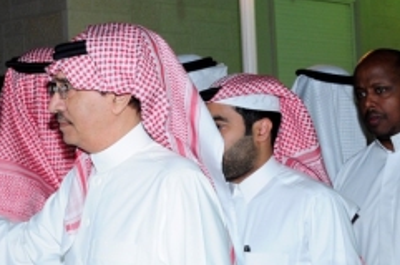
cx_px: 20
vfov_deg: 14.2
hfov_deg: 20.7
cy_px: 196
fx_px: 1065
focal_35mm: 96
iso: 500
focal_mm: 28
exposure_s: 1/60
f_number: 5.6
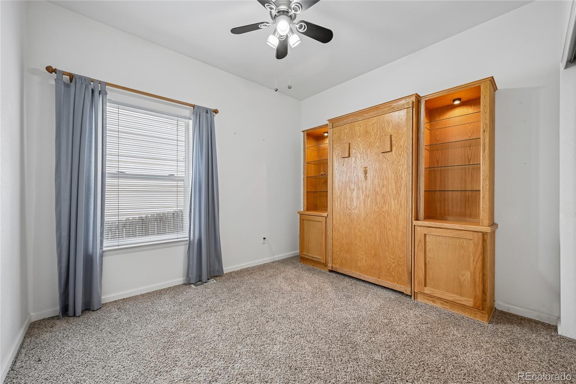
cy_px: 192
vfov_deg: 81.2
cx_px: 288
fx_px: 224
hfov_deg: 104.3
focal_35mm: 14
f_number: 10
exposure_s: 1/10
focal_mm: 14
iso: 400
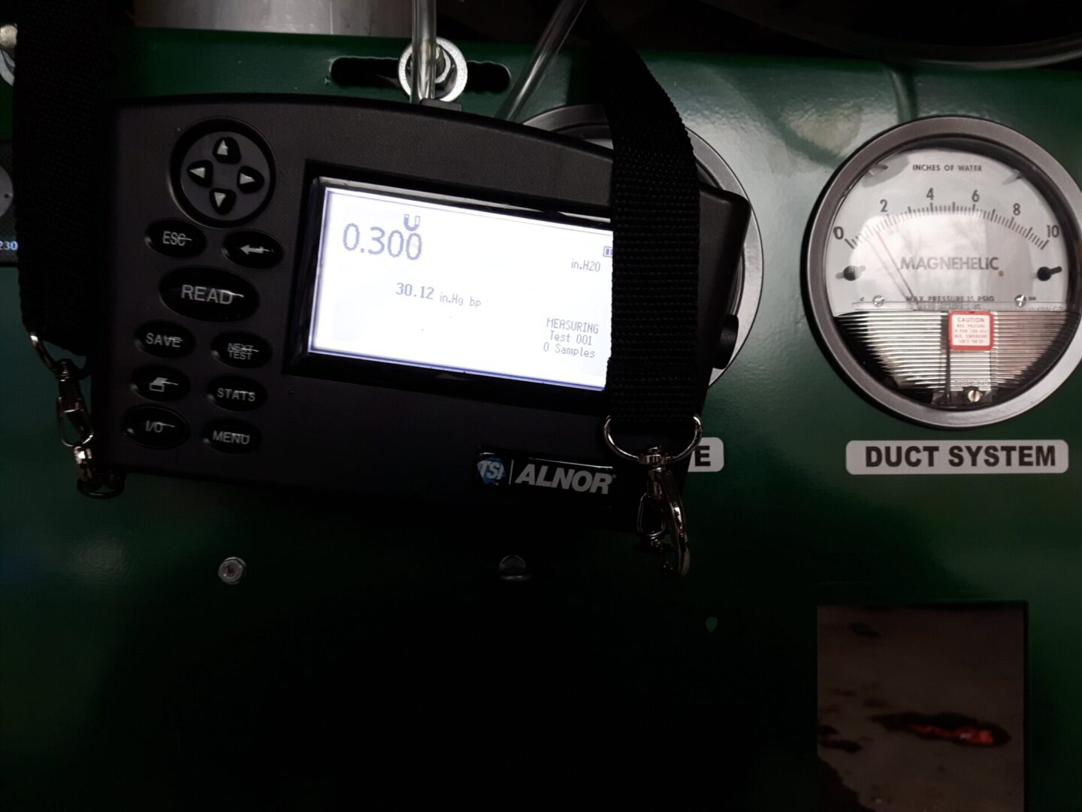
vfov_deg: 45.4
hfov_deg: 58.4
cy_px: 406
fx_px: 969
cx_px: 541
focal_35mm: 31
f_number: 1.9
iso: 80
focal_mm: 3.7
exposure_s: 1/33
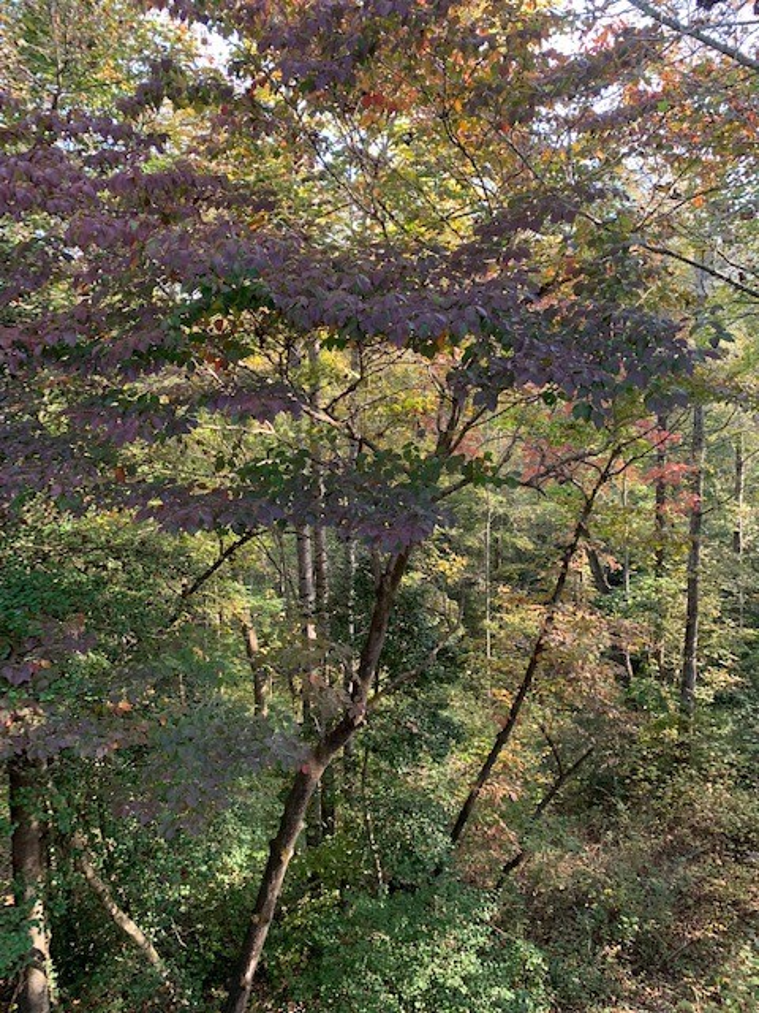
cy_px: 506
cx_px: 380
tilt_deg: -8.6
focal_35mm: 26
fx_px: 760
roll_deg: +1.2
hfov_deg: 53.1
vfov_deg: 67.3
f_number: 1.8
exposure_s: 1/121
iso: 80
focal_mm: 4.25
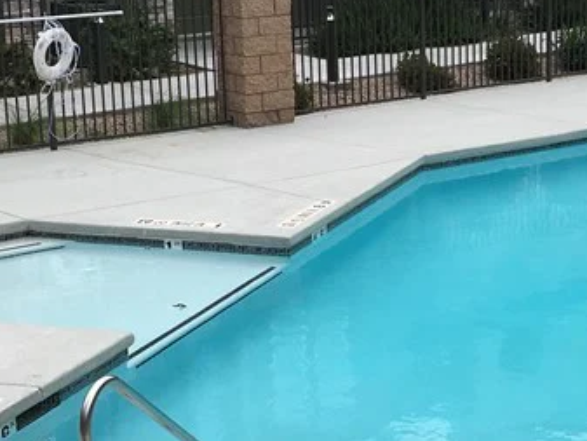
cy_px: 199
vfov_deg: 16.8
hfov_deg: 21.7
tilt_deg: -13.1
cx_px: 530
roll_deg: -0.1
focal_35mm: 88
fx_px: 1493
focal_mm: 4.15
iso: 25
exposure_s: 1/1054
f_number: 2.2
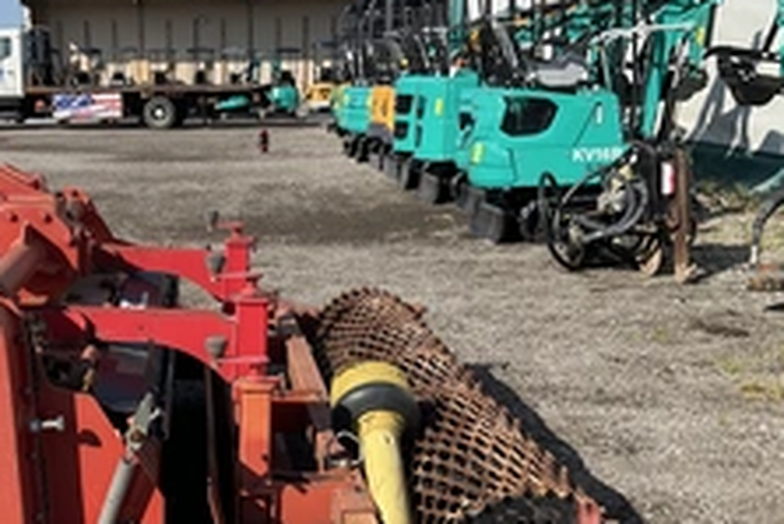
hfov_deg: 36.0
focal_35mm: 54
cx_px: 190
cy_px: 418
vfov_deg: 24.7
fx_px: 1177
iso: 25
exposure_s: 1/1279
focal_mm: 3
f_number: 1.8
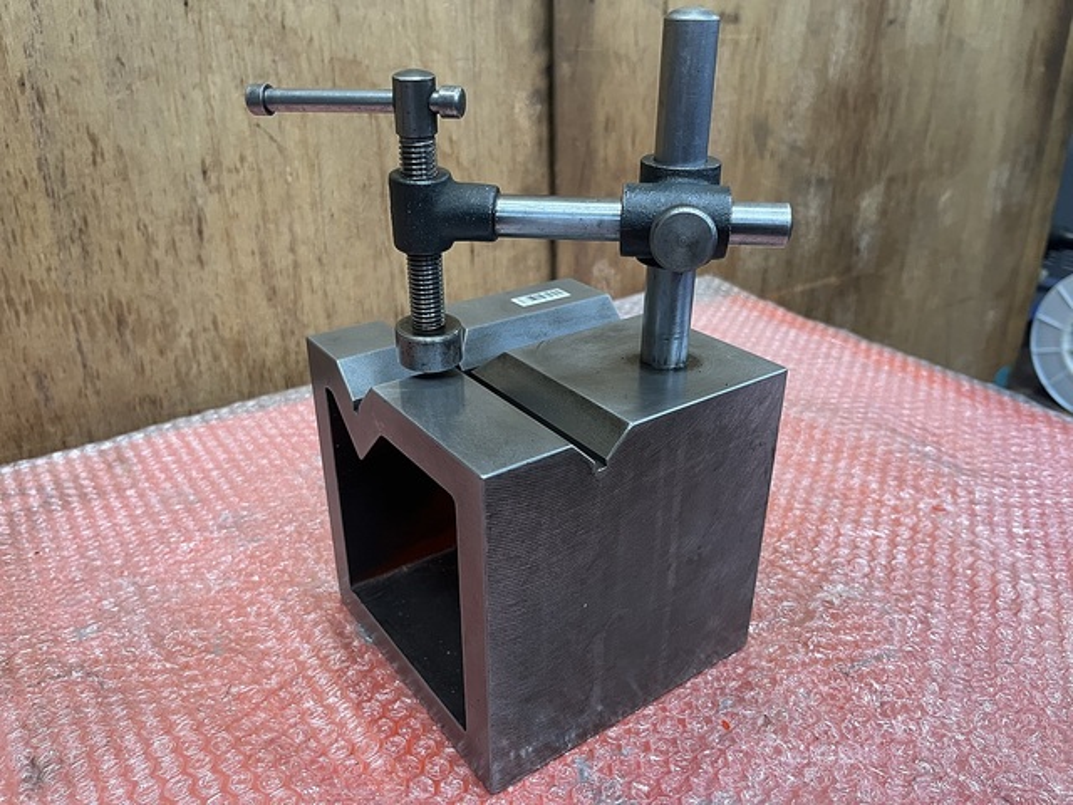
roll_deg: +0.0
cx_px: 536
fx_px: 806
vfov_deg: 53.1
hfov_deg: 67.3
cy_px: 402
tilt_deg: -26.9
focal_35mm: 26
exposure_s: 1/50
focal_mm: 5.1
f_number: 1.6
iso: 200
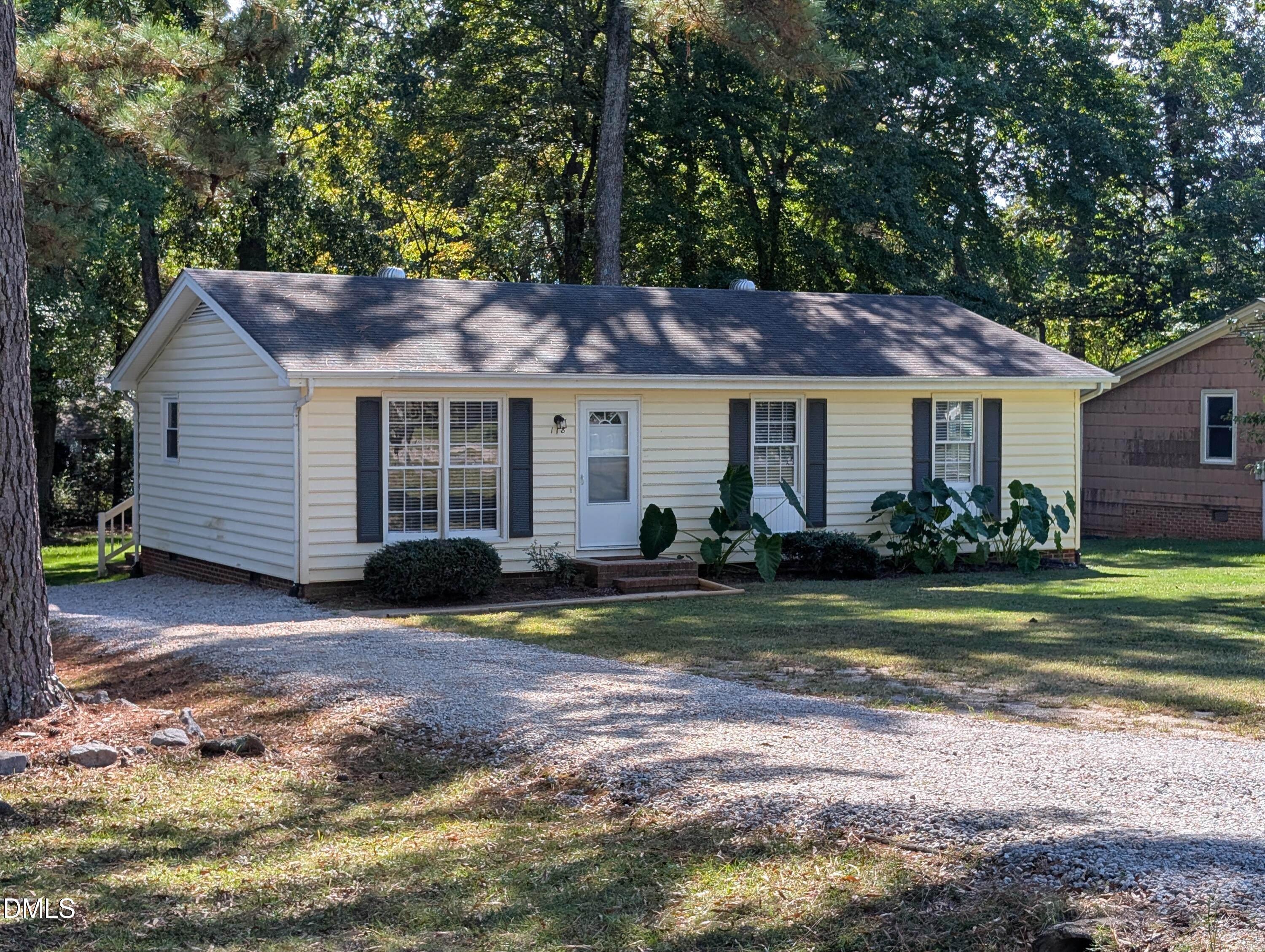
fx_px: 1793
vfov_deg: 29.7
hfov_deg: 38.9
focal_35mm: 49
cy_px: 476
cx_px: 632
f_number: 1.68
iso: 21
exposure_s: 1/528
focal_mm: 6.9
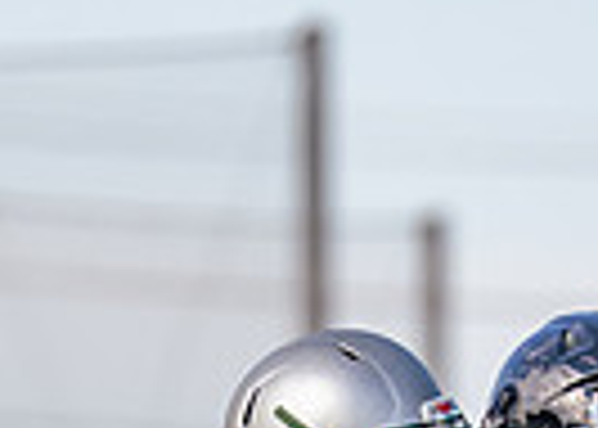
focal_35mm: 1304
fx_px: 22147
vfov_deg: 1.1
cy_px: 970
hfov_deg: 1.5
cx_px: 599
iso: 250
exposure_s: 1/2500
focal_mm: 200
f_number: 2.8
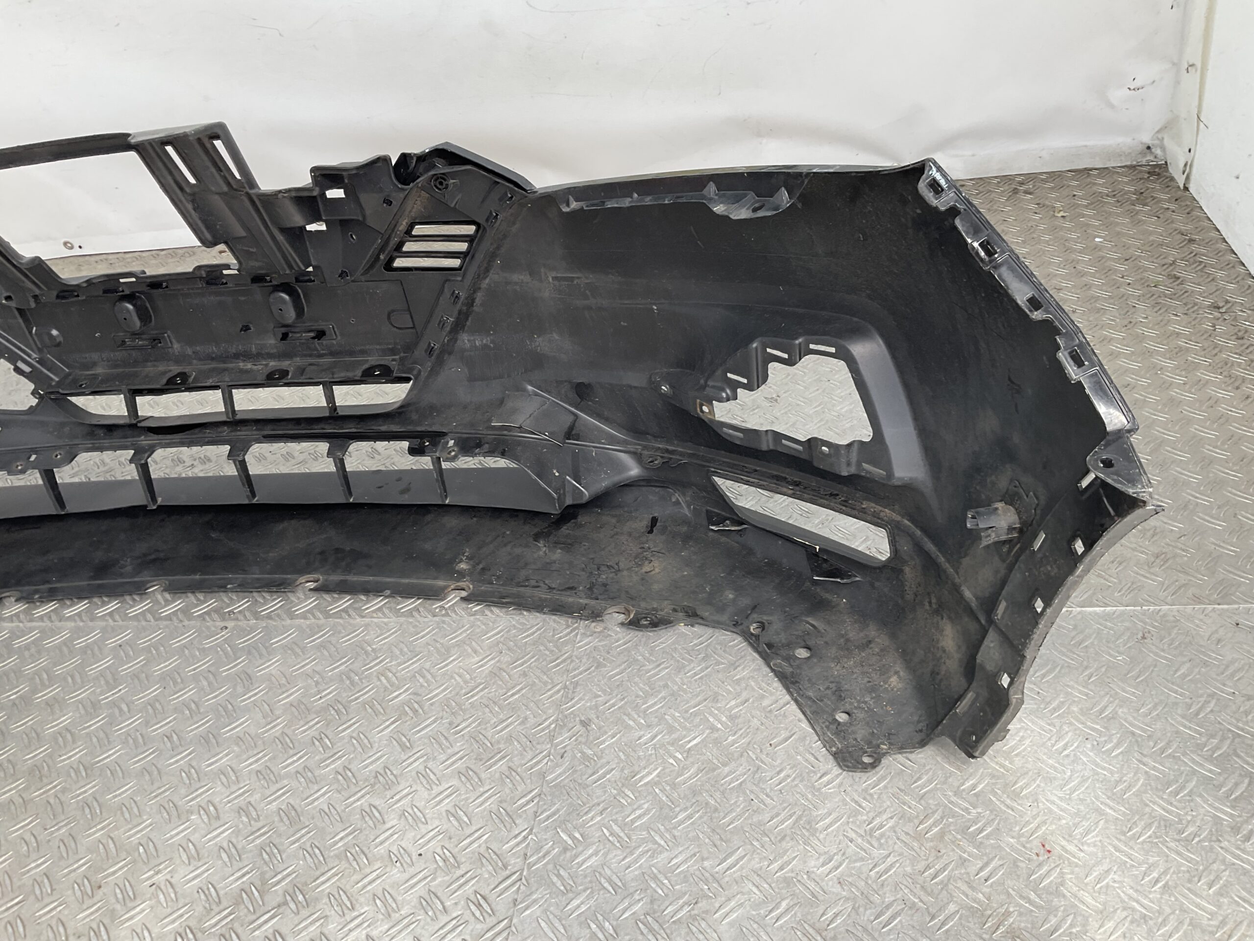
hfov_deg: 61.7
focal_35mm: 29
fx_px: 1051
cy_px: 470
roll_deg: +9.6
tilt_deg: -35.8
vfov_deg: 48.2
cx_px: 627
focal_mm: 3
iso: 20
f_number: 1.8
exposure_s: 1/120
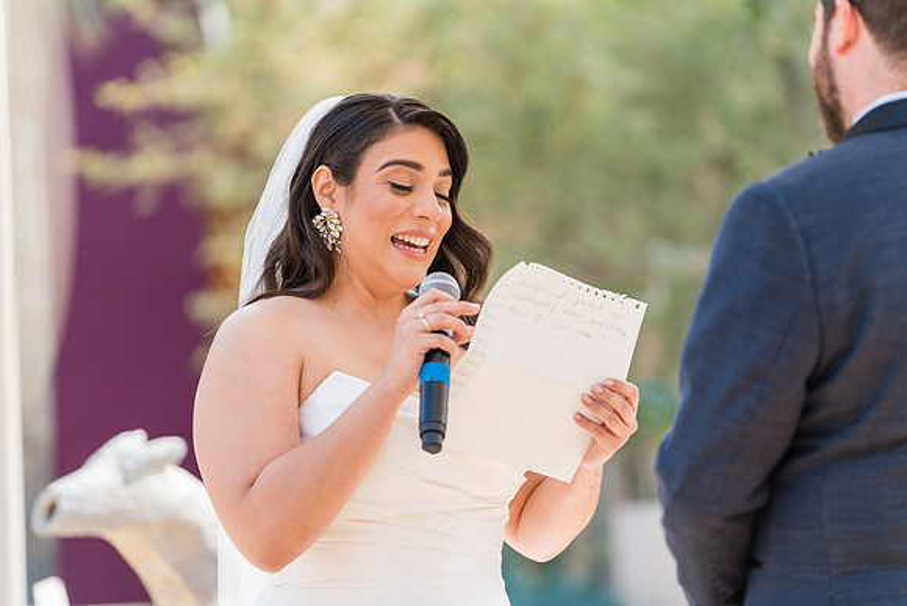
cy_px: 303
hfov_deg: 11.2
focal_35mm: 184
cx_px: 454
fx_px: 4637
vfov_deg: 7.5
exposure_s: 1/1000
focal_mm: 184
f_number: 2.8
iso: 200
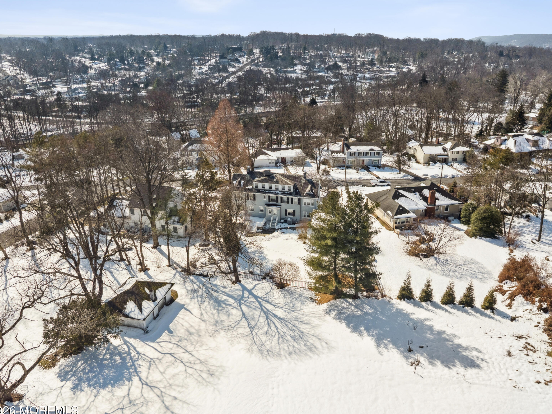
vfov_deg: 54.9
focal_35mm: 25
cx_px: 267
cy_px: 215
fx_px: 399
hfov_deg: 69.4
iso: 100
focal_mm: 12.3
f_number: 2.8
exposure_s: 1/5000
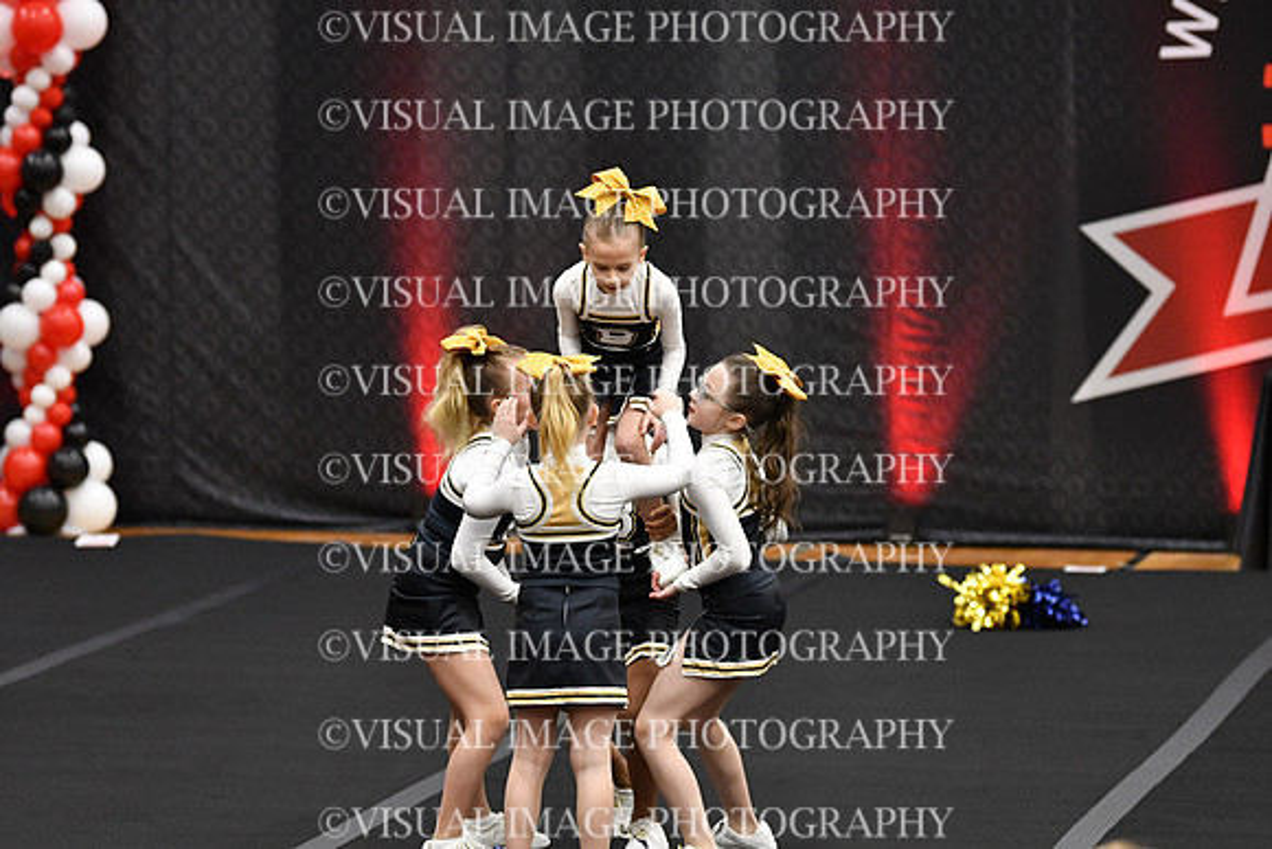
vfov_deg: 7.0
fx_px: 6891
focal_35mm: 195
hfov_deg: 10.5
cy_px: 424
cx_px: 636
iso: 5000
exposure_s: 1/800
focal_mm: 130
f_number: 2.8
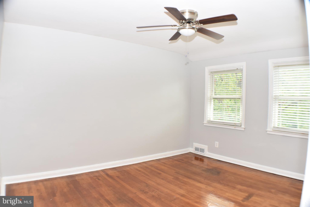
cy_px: 104
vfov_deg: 43.6
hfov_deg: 61.9
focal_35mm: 30
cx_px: 155
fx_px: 258
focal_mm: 20
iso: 640
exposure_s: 1/125
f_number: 6.3
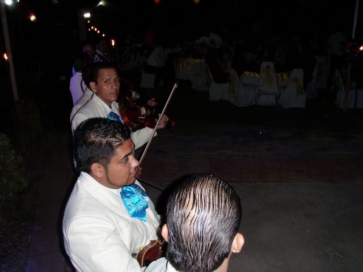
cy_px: 136
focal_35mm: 38
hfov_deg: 49.0
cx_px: 182
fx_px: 398
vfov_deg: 37.7
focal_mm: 6.7
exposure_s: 1/30
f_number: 3.5
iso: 160
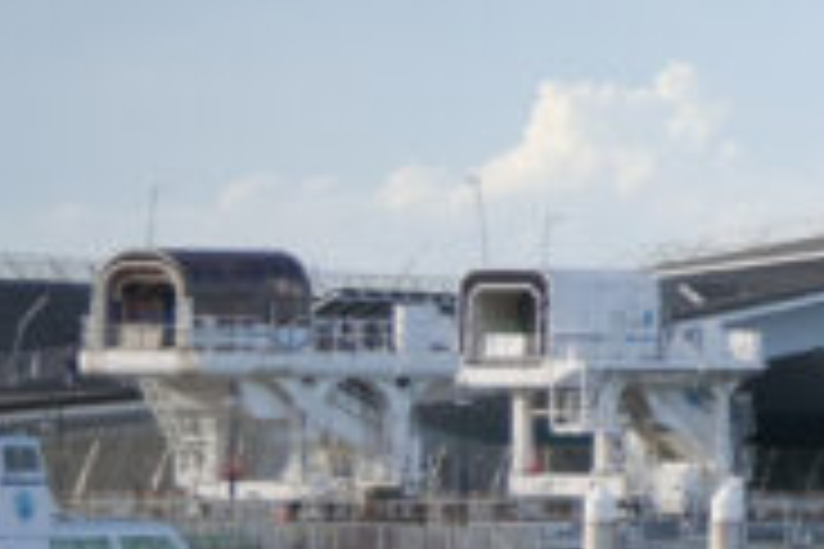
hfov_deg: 6.2
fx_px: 7113
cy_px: 11
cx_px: 2247
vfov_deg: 4.4
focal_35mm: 311
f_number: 5.3
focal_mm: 37
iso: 100
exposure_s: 1/500
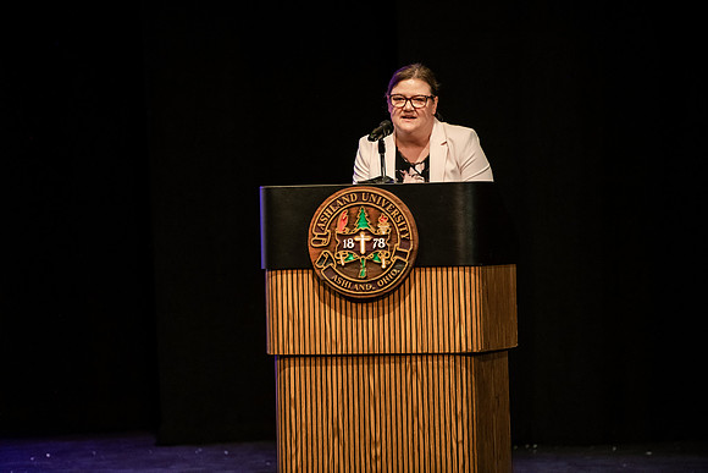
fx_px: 3934
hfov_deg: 10.3
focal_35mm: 200
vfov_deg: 6.9
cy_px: 236
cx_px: 354
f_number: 3.2
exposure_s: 1/200
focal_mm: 200
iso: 3200
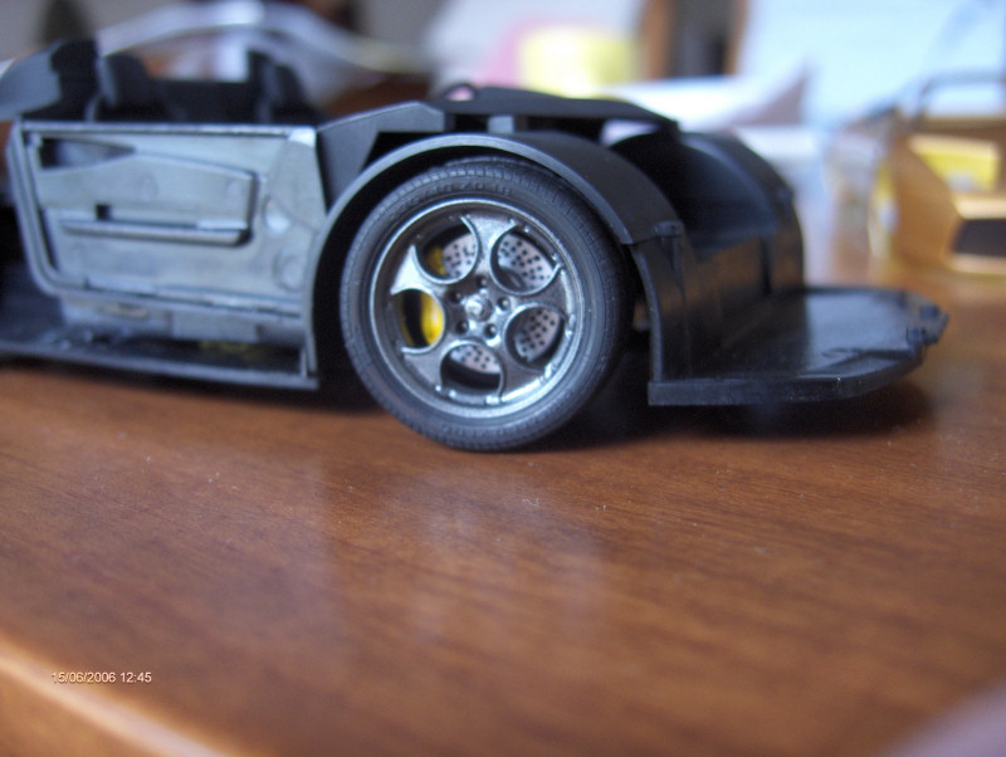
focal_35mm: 39
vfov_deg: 36.9
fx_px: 1135
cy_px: 378
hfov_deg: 47.8
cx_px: 503
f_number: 2.8
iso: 200
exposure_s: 1/31.6
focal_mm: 8
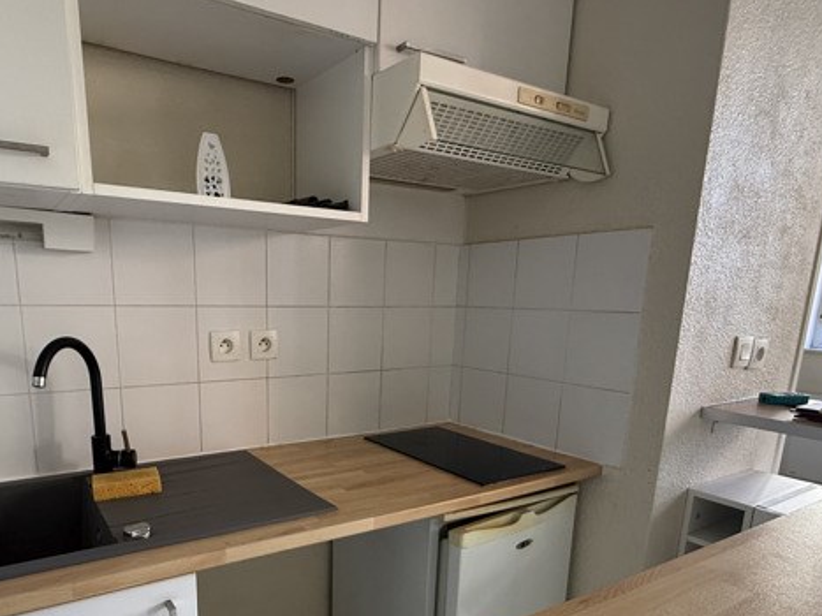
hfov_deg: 71.0
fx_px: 570
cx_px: 338
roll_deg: -2.2
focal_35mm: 24
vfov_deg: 55.2
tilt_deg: -12.8
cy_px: 426
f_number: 2.2
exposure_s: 1/99
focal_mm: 2.22
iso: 320
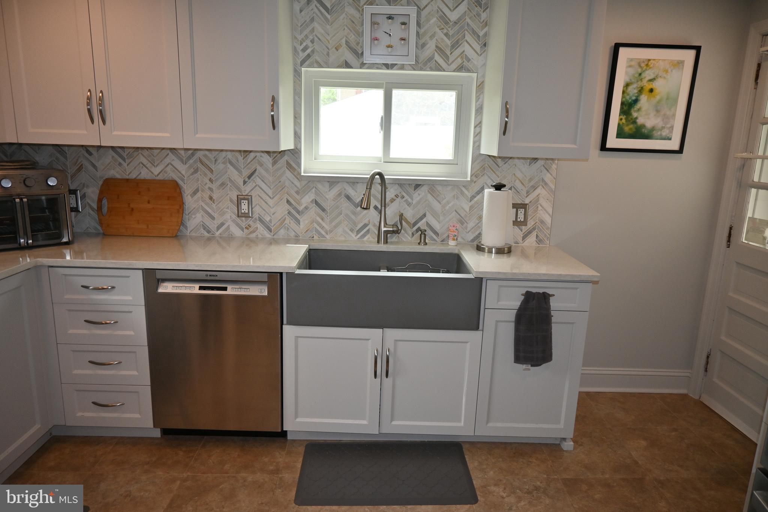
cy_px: 256
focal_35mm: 24
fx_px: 512
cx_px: 384
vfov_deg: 53.1
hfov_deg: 73.7
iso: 400
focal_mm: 16
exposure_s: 1/100
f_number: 3.5
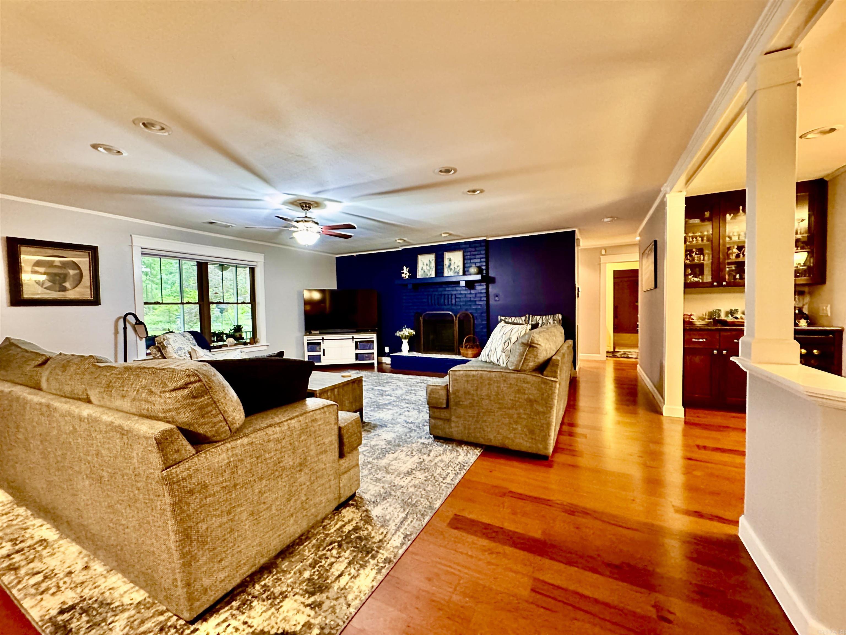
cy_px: 318
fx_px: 342
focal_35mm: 14
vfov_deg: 85.7
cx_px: 423
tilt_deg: -2.4
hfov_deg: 102.1
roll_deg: +1.0
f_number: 2.2
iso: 640
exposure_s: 1/60
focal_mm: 2.22
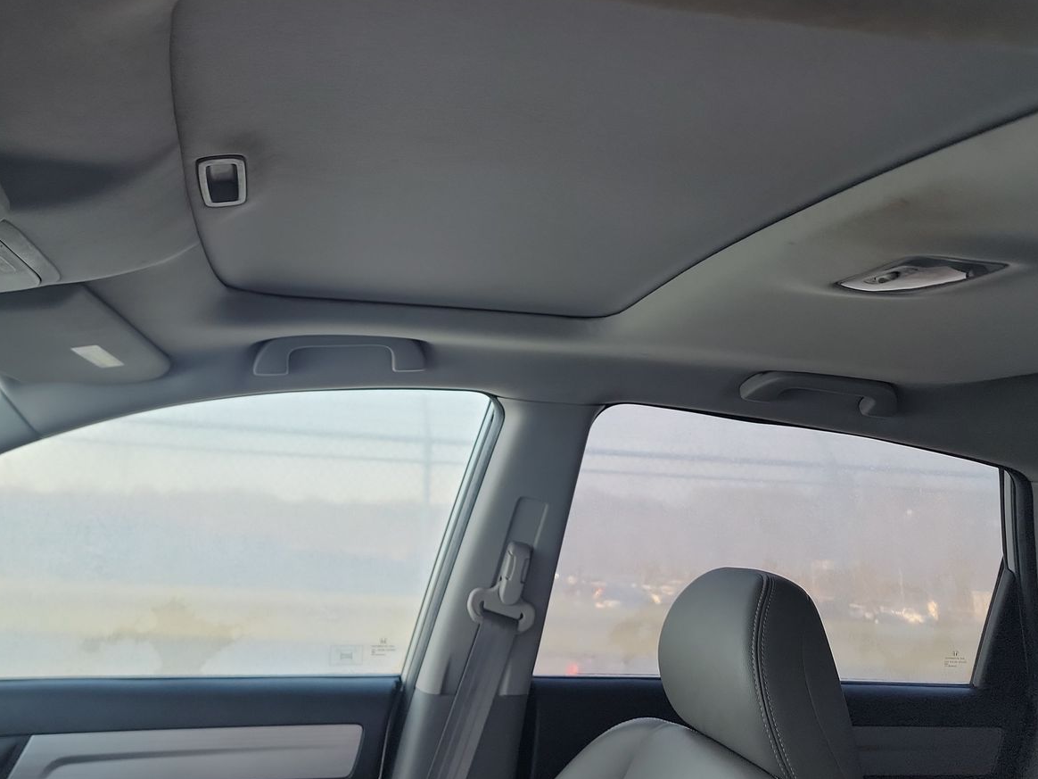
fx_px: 990
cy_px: 295
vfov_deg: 42.6
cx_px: 420
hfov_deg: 55.0
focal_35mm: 33
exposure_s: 1/59
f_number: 1.8
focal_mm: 6.7
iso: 65
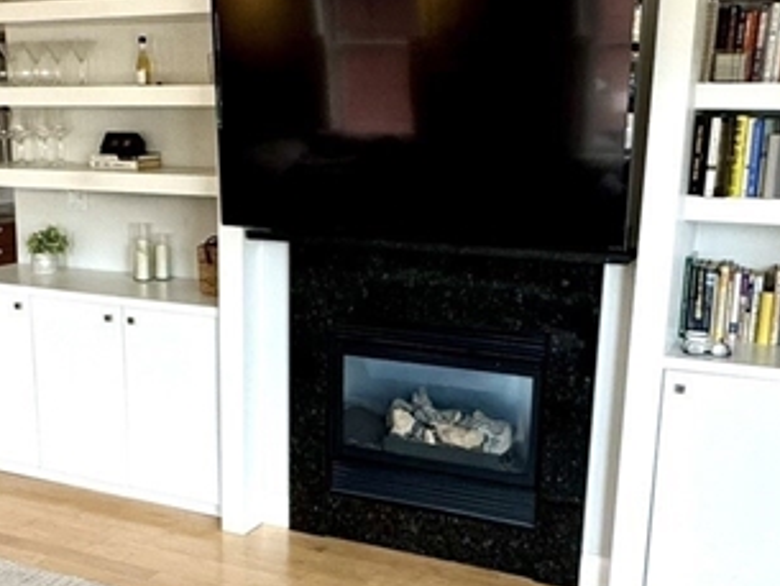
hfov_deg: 40.2
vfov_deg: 30.8
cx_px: 304
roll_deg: -1.0
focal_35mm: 47
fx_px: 1059
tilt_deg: -14.6
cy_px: 368
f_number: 2.2
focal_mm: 2.22
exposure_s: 1/120
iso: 160
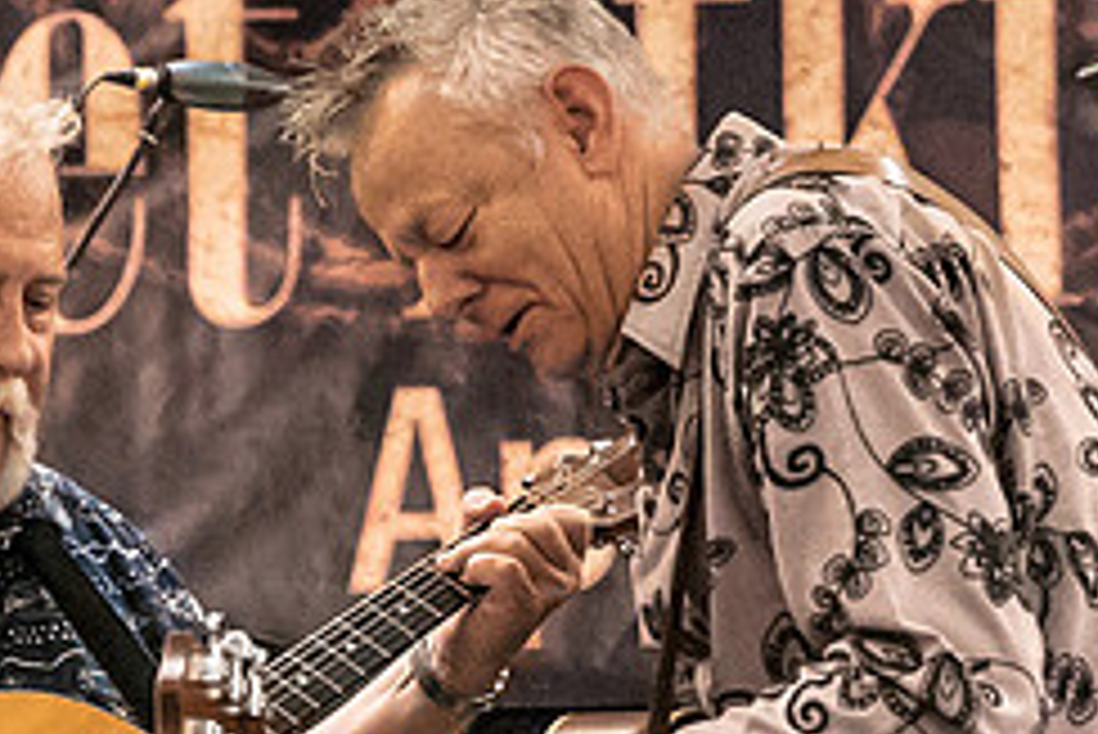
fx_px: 7446
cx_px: 379
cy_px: 707
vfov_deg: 5.6
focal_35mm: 244
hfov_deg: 8.4
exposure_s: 1/200
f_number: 5.6
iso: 10000
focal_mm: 61
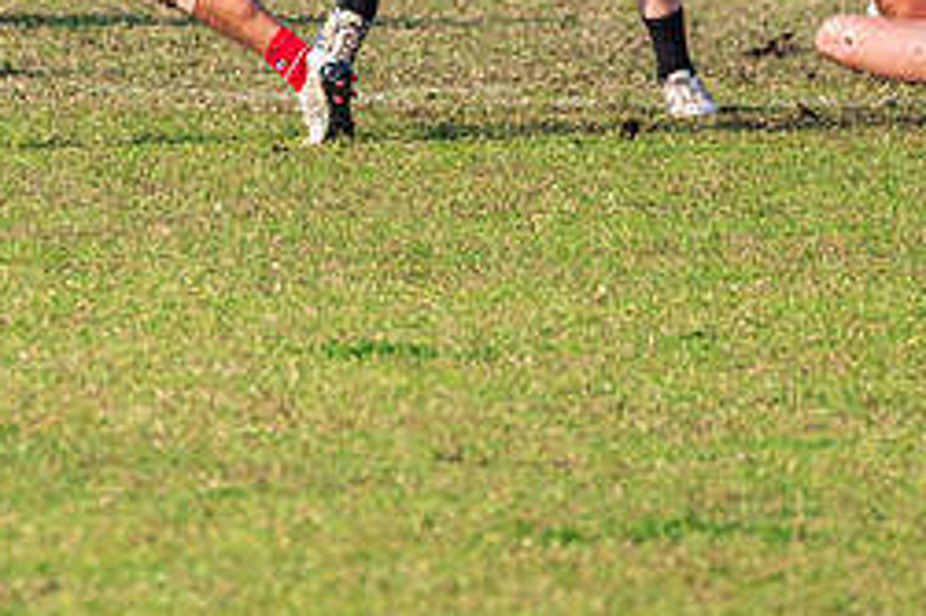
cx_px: 119
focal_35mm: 1144
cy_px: -97
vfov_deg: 1.2
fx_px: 29406
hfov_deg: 1.8
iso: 800
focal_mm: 450
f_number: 7.1
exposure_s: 1/1250
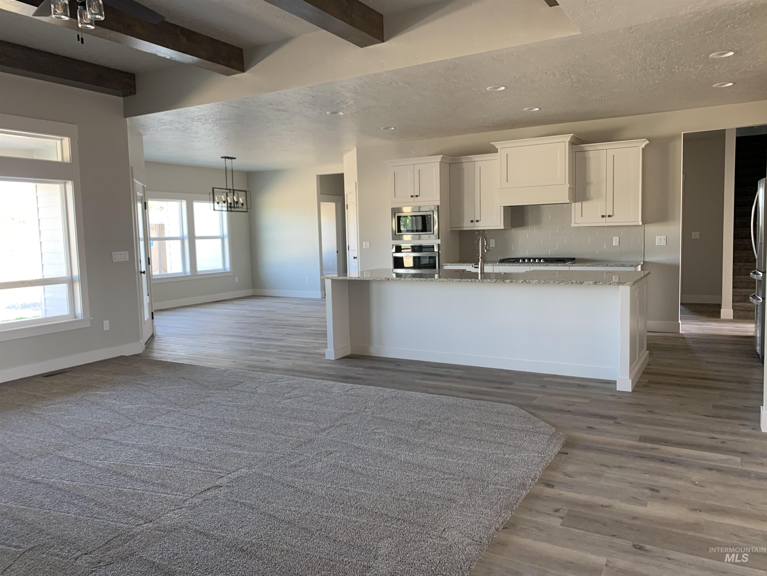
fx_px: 576
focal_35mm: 26
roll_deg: +0.5
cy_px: 288
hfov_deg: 67.3
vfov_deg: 53.1
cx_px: 384
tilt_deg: -5.4
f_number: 1.8
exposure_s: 1/72
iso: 100
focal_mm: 4.25
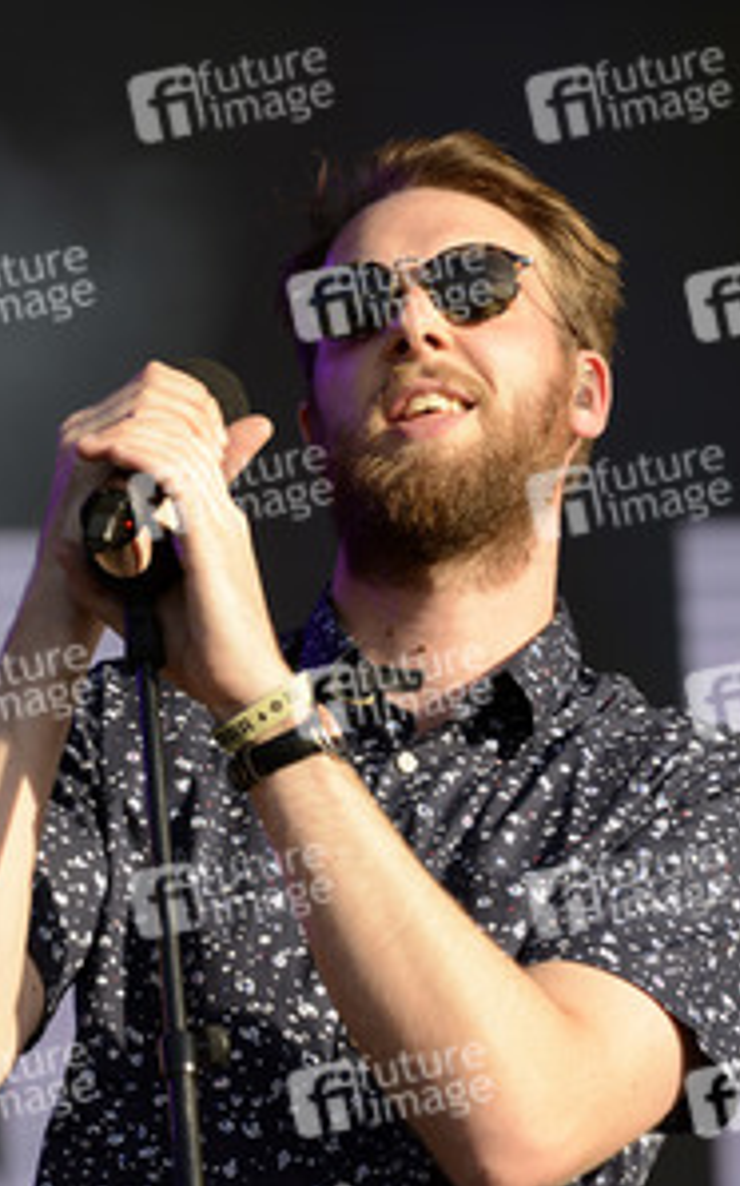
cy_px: 593
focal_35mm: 293
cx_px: 284
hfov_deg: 4.5
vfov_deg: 7.2
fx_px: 9464
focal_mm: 190
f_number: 6.3
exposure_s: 1/640
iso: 400
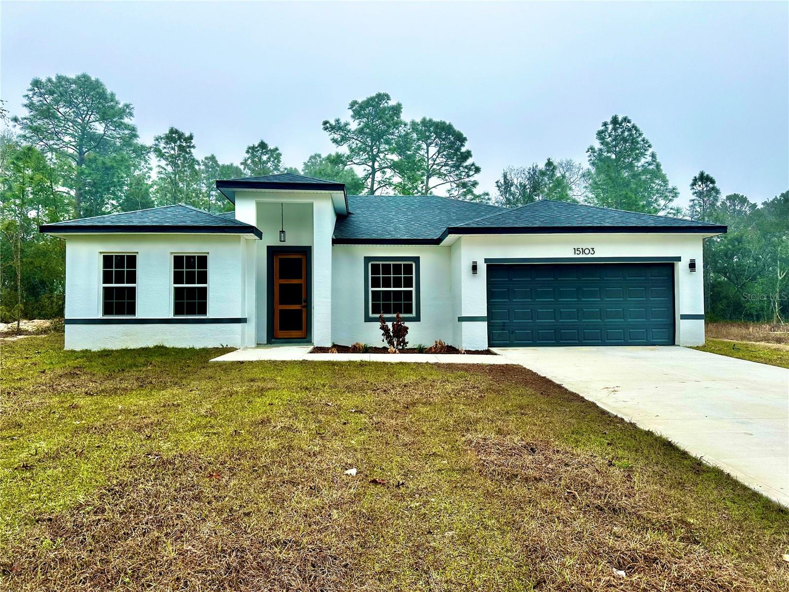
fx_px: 547
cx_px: 394
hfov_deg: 71.6
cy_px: 296
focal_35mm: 24
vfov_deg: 56.8
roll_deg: +0.9
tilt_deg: +3.0
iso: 80
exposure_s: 1/1157
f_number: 1.78
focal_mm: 6.86
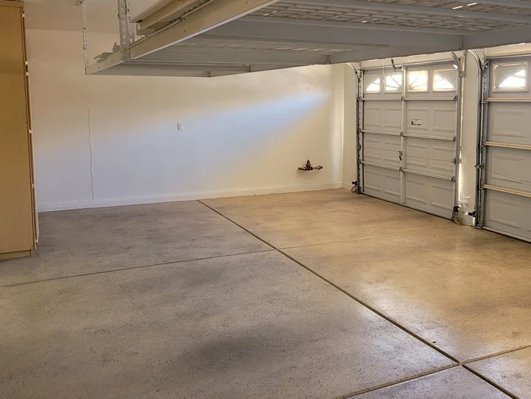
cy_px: 156
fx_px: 537
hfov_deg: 52.3
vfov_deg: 40.5
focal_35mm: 35
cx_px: 315
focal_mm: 5.4
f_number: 1.8
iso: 160
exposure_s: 1/40
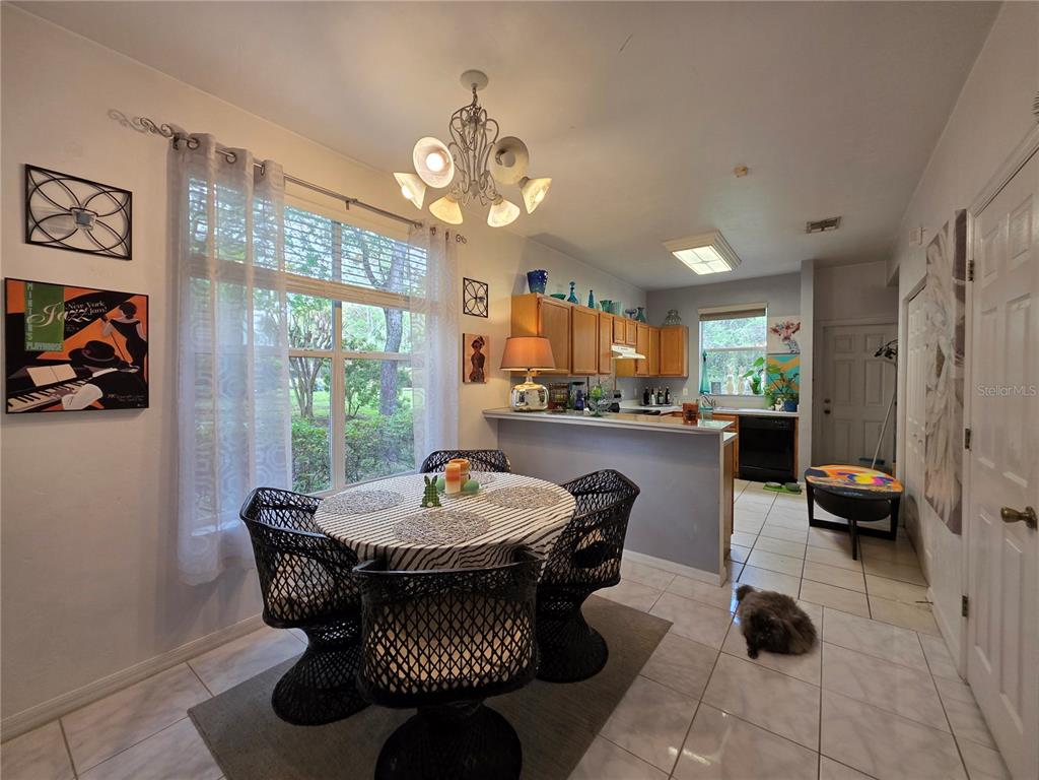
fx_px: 390
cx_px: 520
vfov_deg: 89.9
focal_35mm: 13
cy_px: 390
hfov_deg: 106.2
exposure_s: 1/120
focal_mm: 2.2
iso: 160
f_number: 1.9
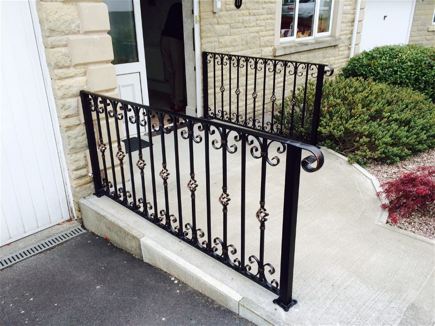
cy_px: 163
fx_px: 364
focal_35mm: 29
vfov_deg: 48.2
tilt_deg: -24.7
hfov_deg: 61.7
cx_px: 218
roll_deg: -0.5
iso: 32
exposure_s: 1/158
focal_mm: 4.15
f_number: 2.2
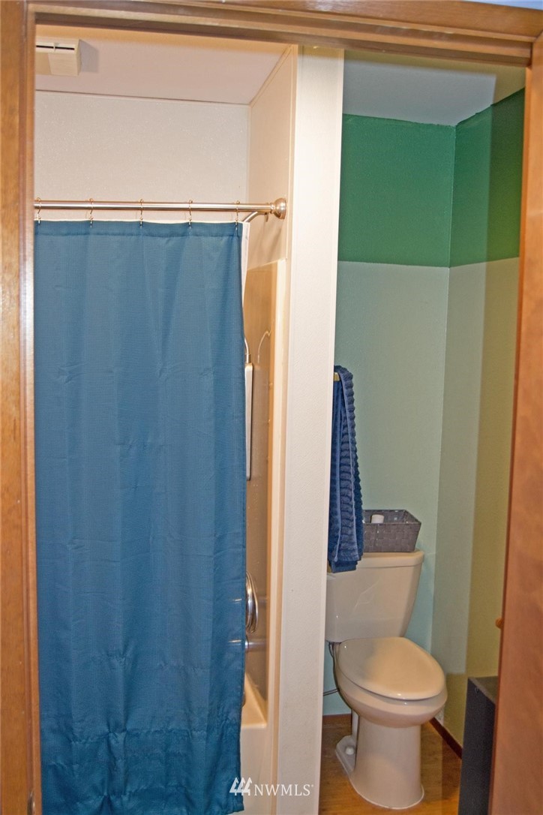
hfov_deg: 36.9
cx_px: 272
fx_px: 814
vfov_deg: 53.1
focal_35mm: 36
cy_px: 408
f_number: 3.8
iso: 1100
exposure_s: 1/60
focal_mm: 24
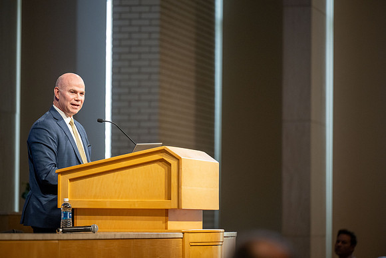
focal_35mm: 200
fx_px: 2145
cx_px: 193
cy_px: 129
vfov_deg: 6.9
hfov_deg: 10.3
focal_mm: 200
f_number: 2.8
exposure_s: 1/400
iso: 1600
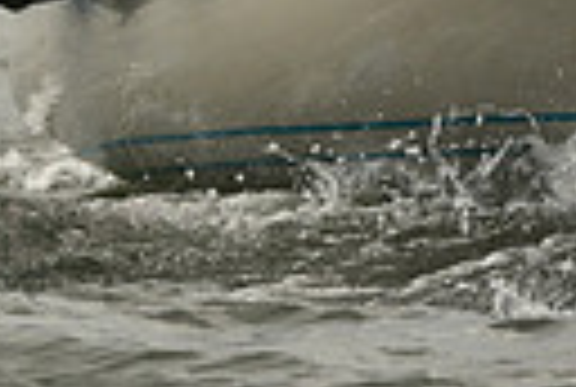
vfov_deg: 0.9
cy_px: 106
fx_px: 23896
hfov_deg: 1.4
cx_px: -702
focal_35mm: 1490
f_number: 6.3
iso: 320
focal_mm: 330
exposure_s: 1/1600
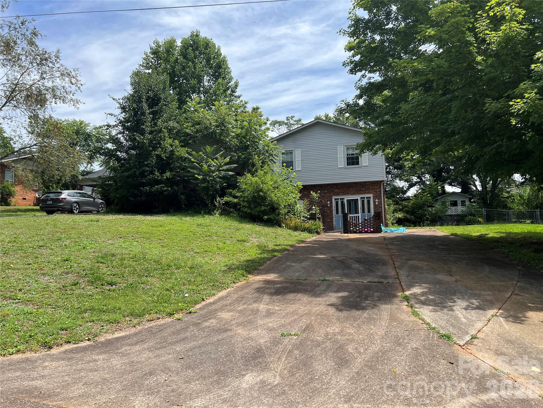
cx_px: 272
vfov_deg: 53.1
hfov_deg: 67.3
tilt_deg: +3.8
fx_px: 408
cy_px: 204
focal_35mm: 26
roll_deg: +2.3
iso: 50
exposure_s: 1/2404
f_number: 1.5
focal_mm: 5.7
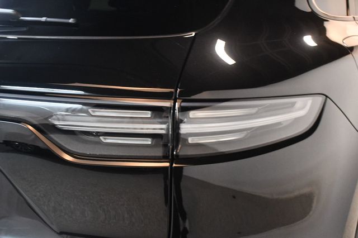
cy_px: 119
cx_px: 179
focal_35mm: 51
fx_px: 507
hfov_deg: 38.9
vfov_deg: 26.5
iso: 4500
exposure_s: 1/60
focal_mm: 34
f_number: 4.2
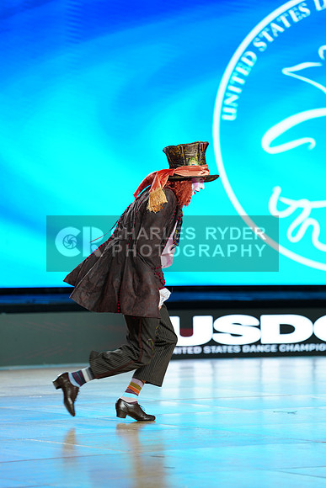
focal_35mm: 167
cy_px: 244
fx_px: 2267
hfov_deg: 8.2
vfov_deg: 12.3
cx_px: 163
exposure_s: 1/400
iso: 400
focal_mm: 167
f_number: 2.8
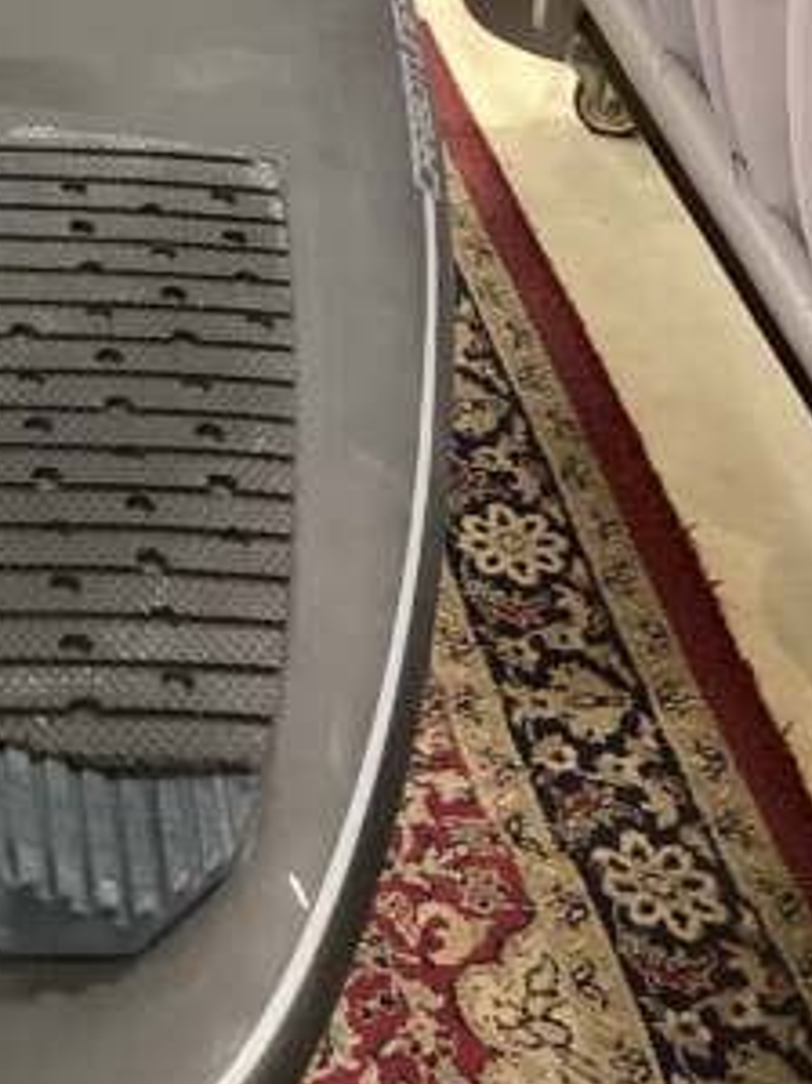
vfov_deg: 23.0
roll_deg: -2.6
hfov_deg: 17.0
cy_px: 112
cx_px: -160
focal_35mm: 83
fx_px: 2598
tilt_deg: -31.7
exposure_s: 1/50
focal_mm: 3.3
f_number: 2.4
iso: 200
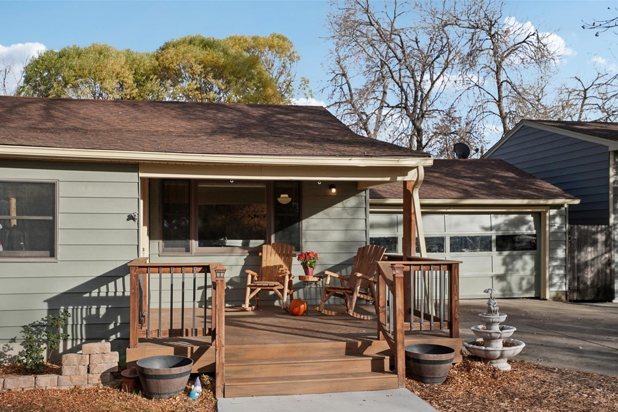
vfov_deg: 38.8
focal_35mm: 34
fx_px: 584
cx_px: 288
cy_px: 233
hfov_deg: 55.8
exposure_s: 1/250
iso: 100
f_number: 8
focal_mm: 20
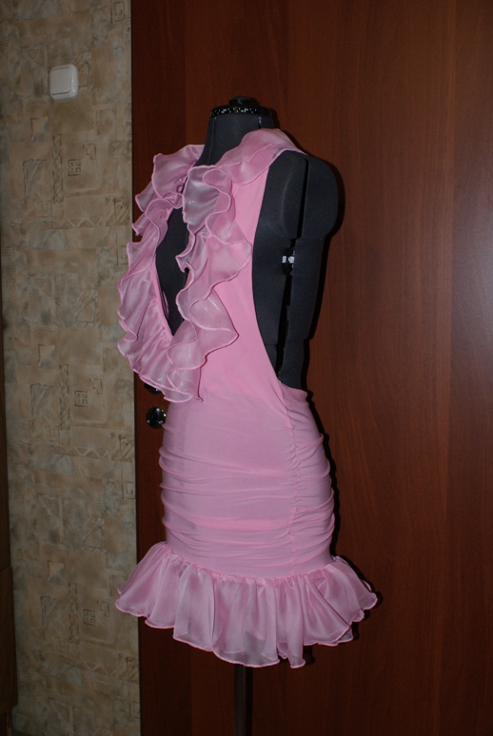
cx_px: 246
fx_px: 860
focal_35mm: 42
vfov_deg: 46.4
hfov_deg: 32.0
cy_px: 368
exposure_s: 1/60
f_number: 5.6
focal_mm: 28
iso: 400
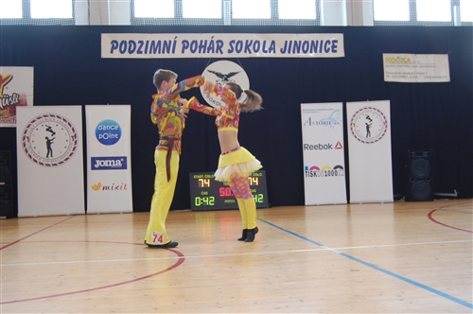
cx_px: 236
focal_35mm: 45
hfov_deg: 43.7
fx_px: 590
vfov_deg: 29.8
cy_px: 157
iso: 400
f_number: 4.2
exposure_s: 1/40
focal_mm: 30
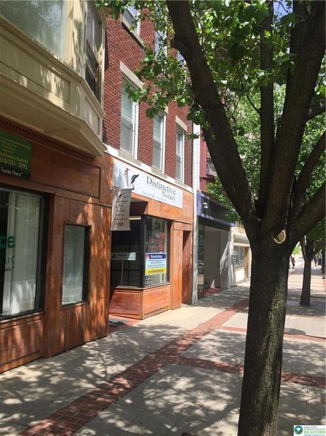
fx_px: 364
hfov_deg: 48.2
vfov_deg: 61.7
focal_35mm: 29
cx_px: 163
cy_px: 218
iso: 32
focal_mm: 4.15
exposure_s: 1/824
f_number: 2.2
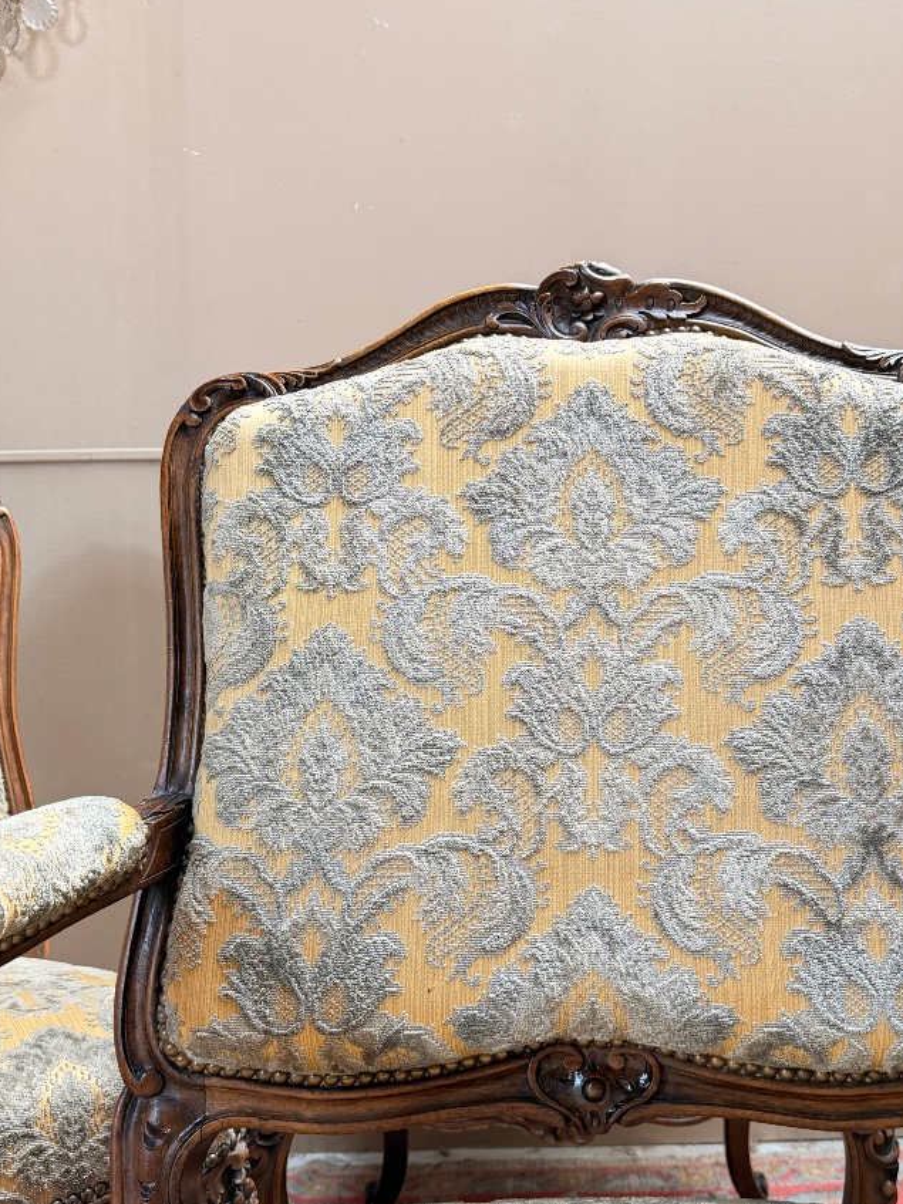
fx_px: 1183
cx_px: 584
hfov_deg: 41.4
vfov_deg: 53.9
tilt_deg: -1.4
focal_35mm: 34
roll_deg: +0.9
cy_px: 657
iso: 200
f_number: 1.78
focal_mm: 6.76
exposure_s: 1/66
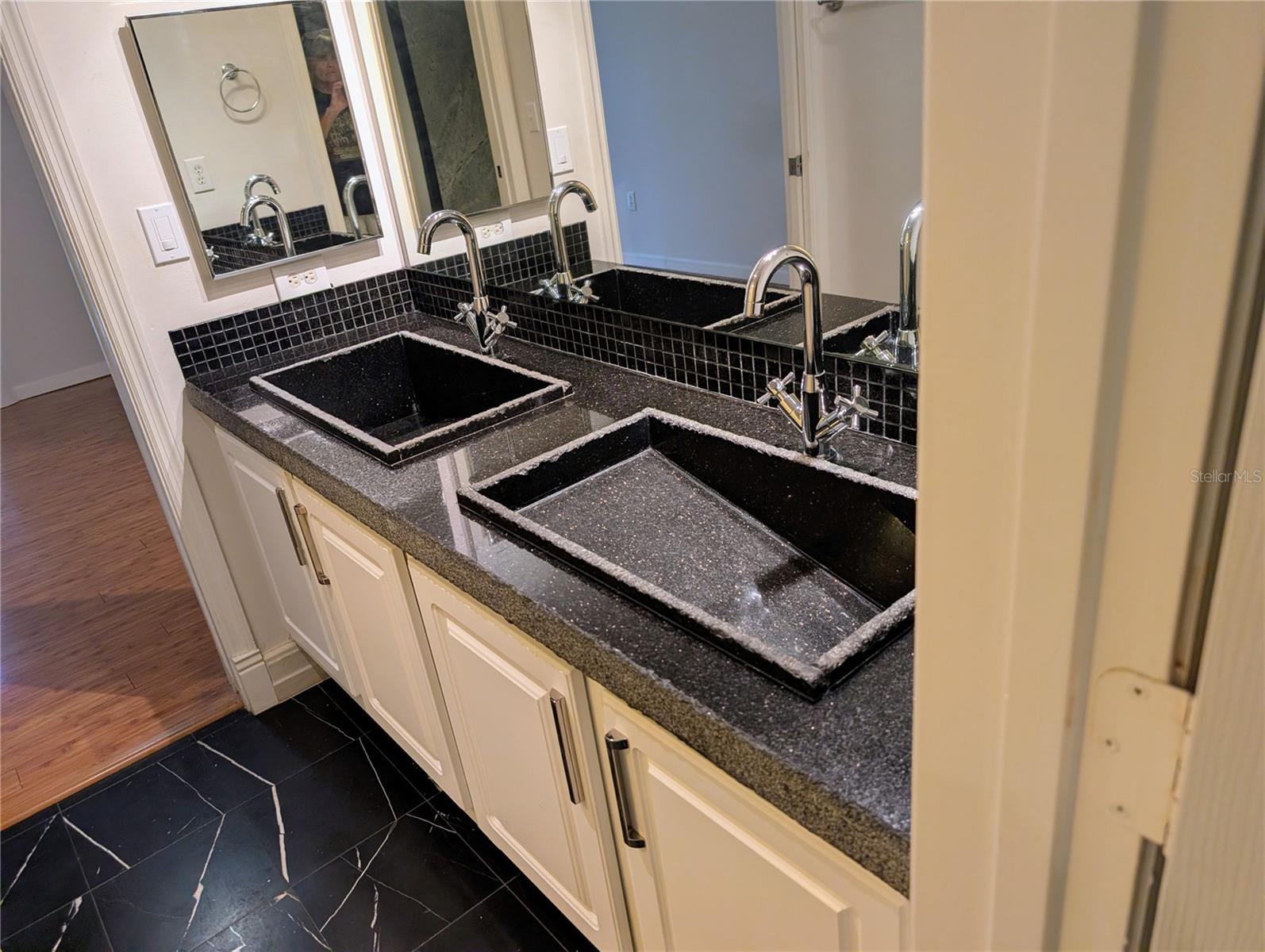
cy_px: 476
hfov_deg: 71.5
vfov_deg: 56.9
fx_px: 878
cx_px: 632
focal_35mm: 24
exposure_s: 1/120
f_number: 1.68
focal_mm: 6.9
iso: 337
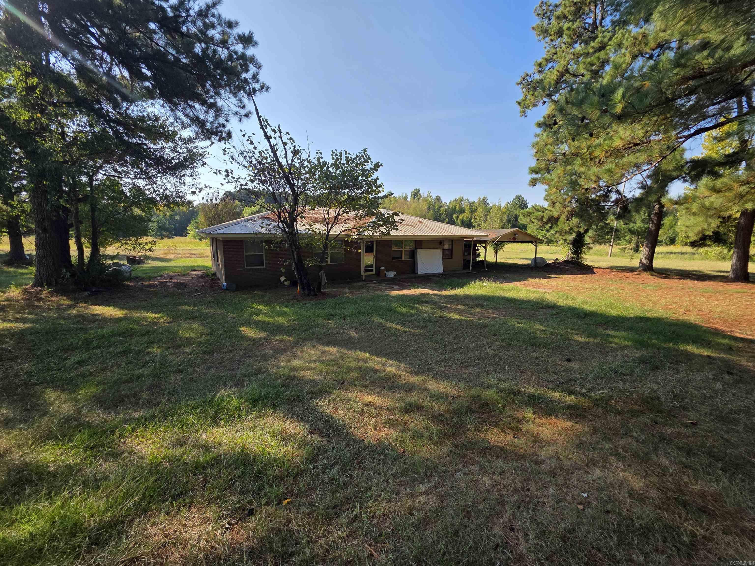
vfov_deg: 89.9
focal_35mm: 13
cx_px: 378
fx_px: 284
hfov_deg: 106.2
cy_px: 283
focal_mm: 2.2
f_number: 1.9
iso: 40
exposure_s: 1/1297
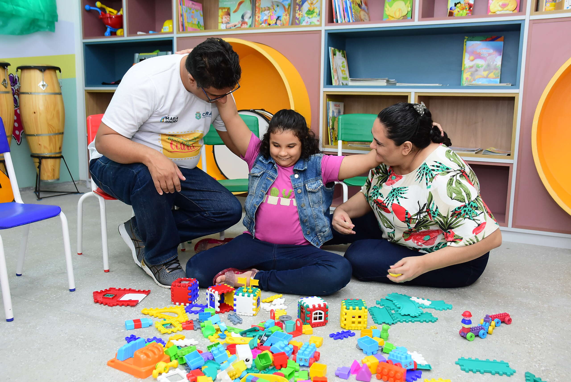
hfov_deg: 57.2
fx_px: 524
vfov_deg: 40.0
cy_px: 191
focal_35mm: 33
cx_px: 286
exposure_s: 1/125
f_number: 4
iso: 1250
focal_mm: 22
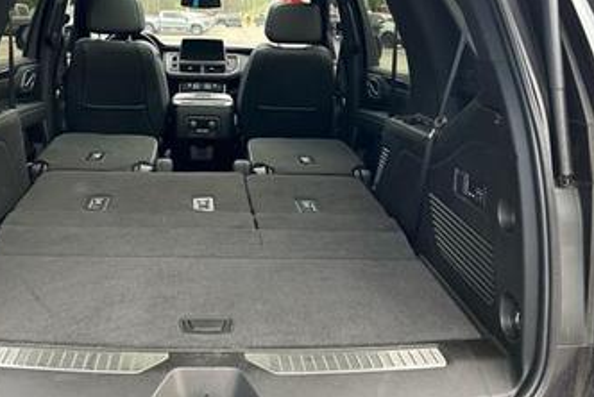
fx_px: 677
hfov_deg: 47.0
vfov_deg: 32.5
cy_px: 136
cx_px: 227
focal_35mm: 41
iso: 125
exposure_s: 1/108
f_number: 1.5
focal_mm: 5.7
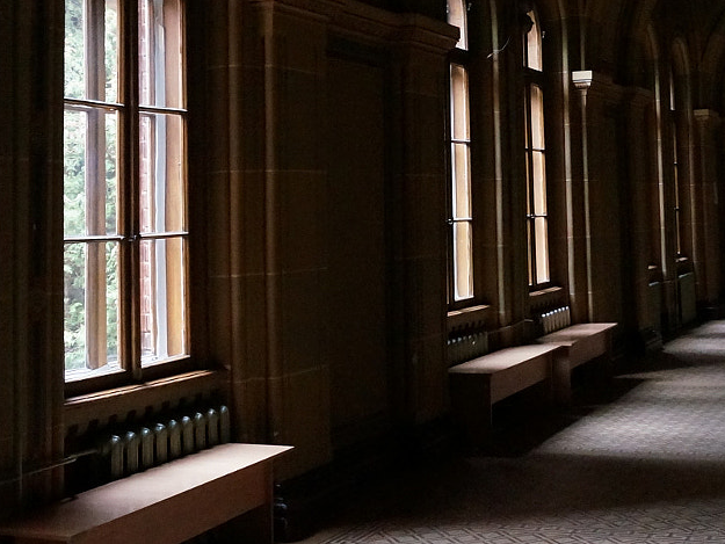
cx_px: 469
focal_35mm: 59
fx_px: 1236
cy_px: 113
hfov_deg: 32.5
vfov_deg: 24.5
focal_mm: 16
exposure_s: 1/30
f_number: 3.5
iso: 3200
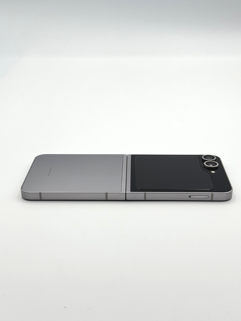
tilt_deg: -26.0
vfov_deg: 39.7
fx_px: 446
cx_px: 120
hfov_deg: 30.3
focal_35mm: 48
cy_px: 160
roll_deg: +0.2
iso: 64
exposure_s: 1/448
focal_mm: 6.76
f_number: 1.78
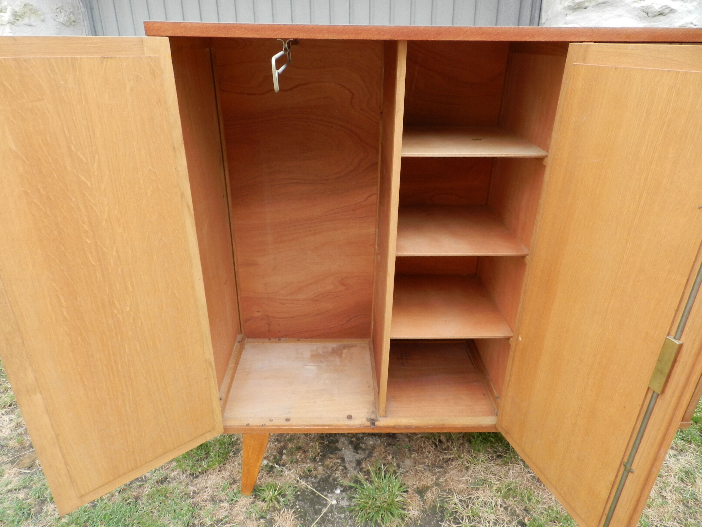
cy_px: 264
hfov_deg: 73.9
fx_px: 466
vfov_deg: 58.9
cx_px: 351
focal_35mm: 23
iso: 160
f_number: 4
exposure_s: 1/60
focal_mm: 4
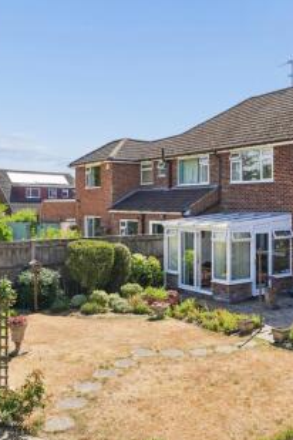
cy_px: 223
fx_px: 452
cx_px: 181
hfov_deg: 35.8
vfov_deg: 51.9
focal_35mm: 37
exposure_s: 1/1250
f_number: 8
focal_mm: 24
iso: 500
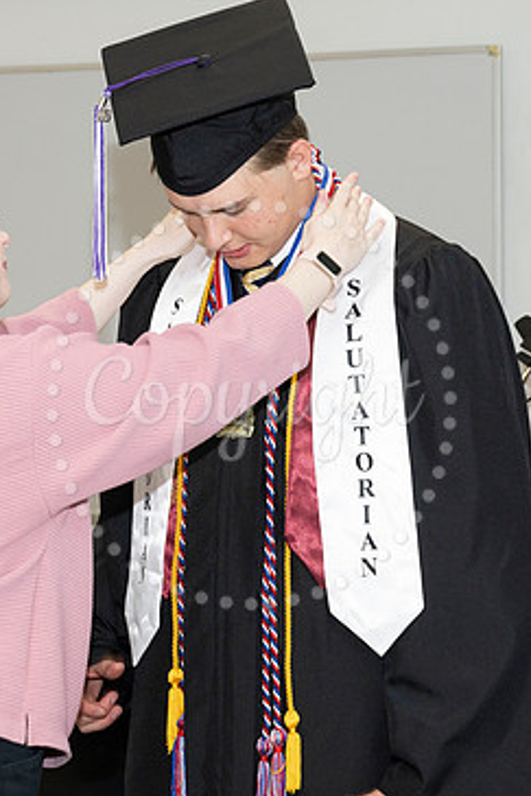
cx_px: 262
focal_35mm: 108
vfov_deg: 18.9
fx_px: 2387
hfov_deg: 12.7
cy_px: 380
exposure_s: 1/80
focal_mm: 55
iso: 800
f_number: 5.6
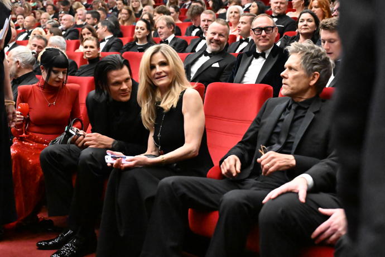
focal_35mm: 51
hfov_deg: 38.9
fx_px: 545
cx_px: 192
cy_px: 128
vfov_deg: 26.5
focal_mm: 34.5
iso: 16000
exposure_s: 1/200
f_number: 2.8
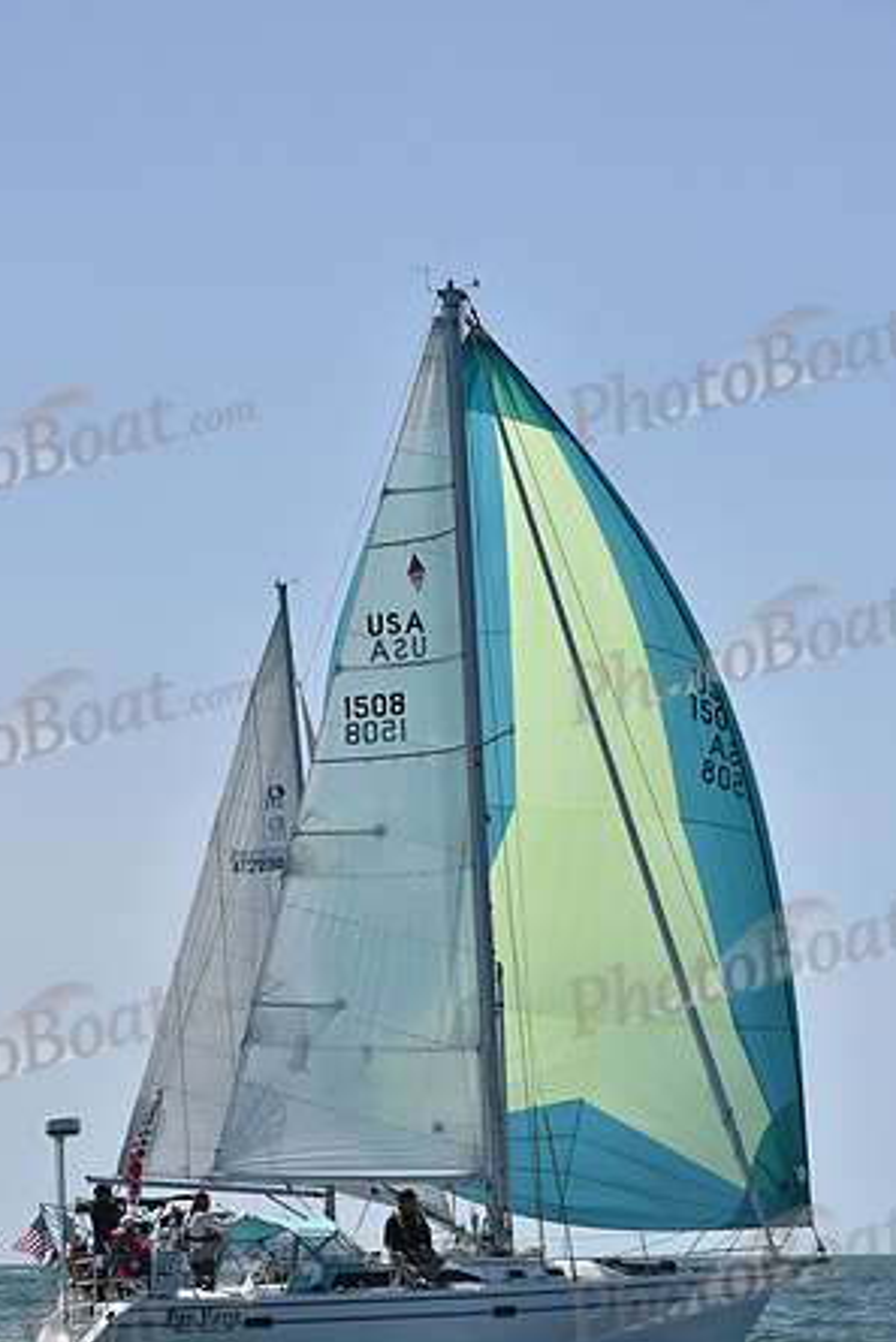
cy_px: 847
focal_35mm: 120
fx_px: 4476
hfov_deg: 11.4
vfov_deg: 17.0
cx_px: 412
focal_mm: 92
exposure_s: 1/800
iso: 320
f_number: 7.1
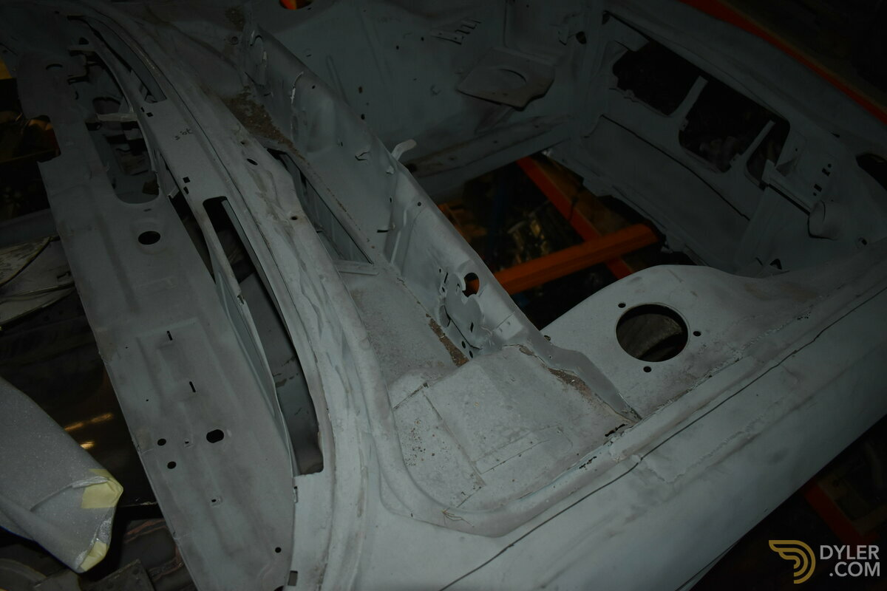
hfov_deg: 67.4
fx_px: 665
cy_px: 296
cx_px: 444
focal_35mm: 27
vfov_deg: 47.9
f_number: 3.5
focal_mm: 18
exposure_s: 1/60
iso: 900
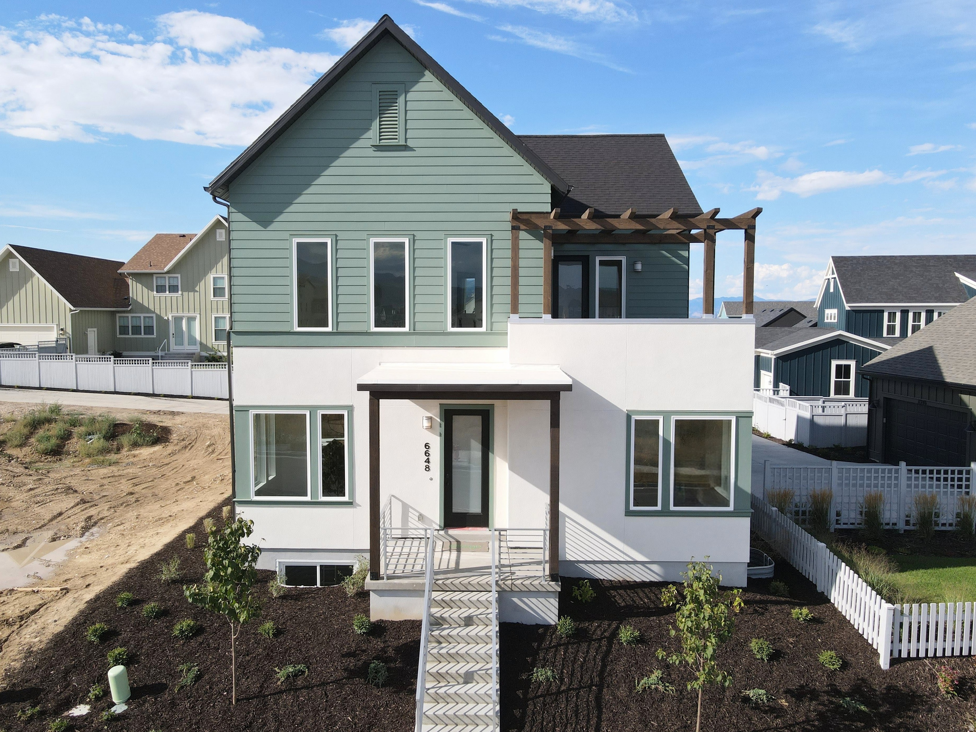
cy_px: 366
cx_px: 488
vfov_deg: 56.8
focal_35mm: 24
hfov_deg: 71.6
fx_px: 677
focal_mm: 4.5
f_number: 2.8
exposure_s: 1/640
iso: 110
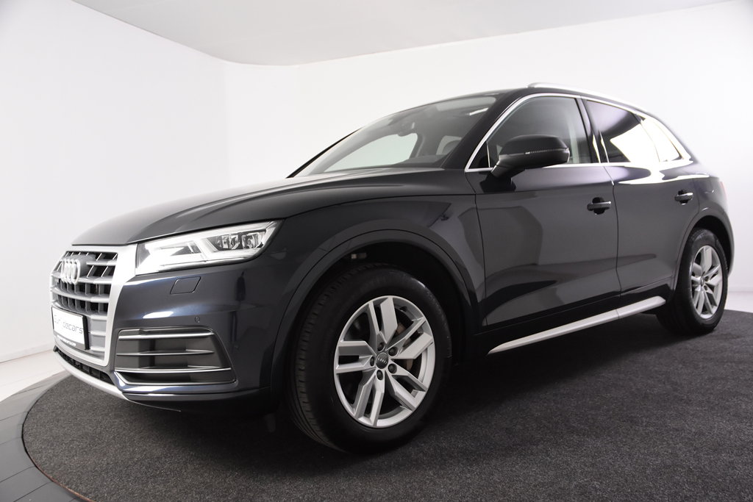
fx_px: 628
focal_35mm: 30
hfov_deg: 61.9
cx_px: 376
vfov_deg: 43.6
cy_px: 251
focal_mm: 20
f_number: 4
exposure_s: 1/60
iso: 1600
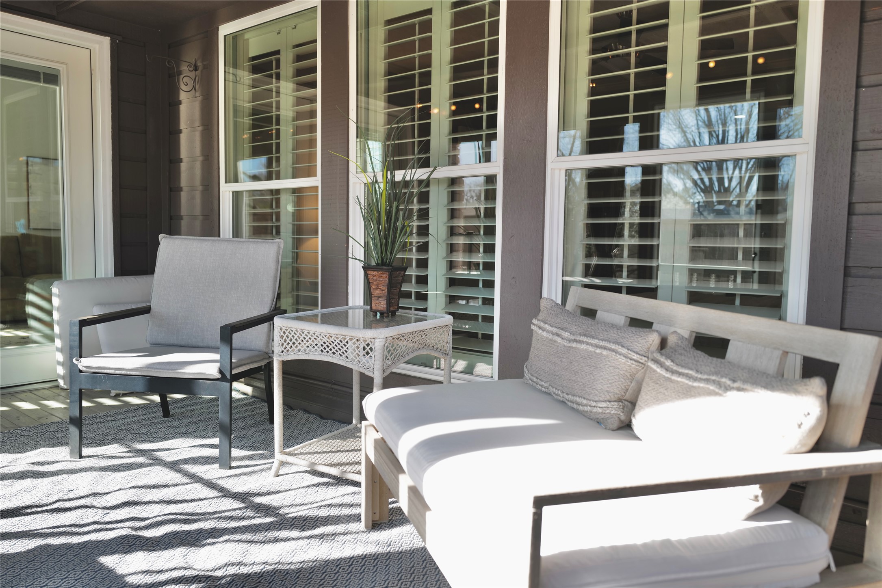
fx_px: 686
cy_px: 294
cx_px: 441
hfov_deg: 65.5
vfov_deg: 46.4
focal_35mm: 28
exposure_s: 1/100
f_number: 3.2
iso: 100
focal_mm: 28
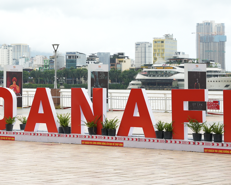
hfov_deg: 14.8
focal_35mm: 127
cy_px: 47
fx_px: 872
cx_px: -17
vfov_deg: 12.1
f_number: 4
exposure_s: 1/320
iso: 125
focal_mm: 51.6
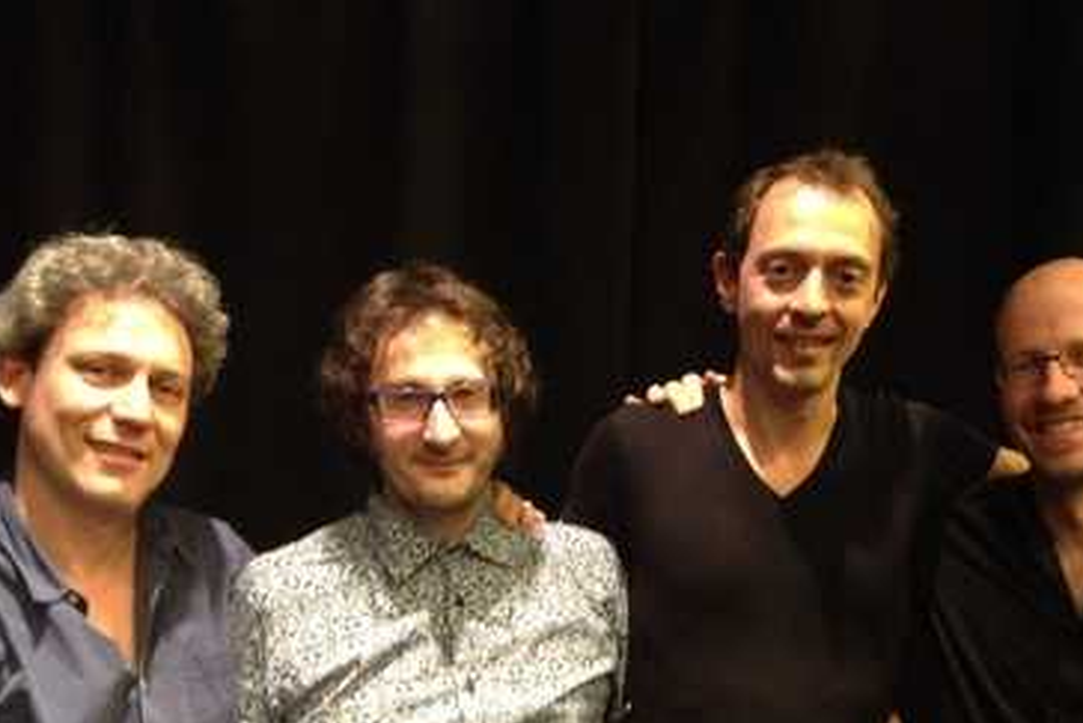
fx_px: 1535
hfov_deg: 38.8
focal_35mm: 51
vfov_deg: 26.1
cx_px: 604
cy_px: 562
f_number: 2.4
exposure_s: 1/15
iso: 800
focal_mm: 4.28
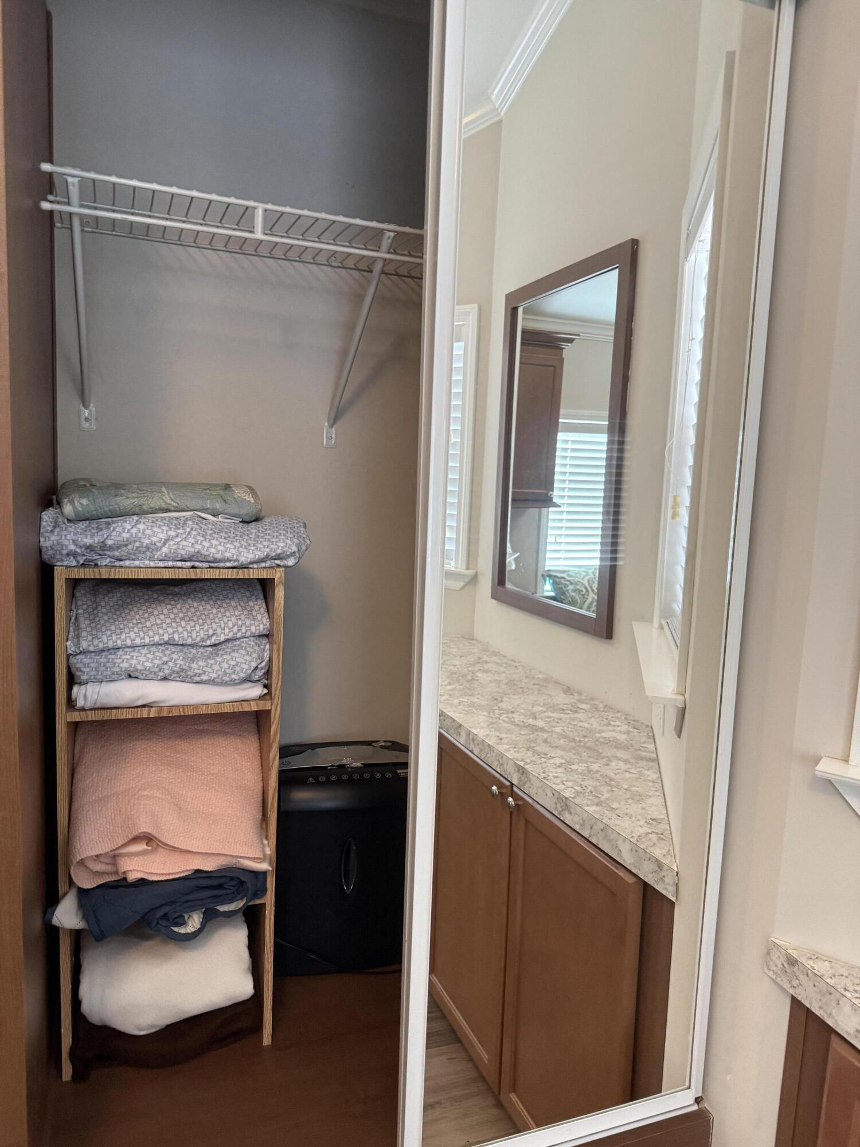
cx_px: 430
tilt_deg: -7.0
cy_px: 574
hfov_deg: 56.8
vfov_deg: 71.6
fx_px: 795
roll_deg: -2.7
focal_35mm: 24
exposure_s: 1/60
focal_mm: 6.76
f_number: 1.78
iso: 400
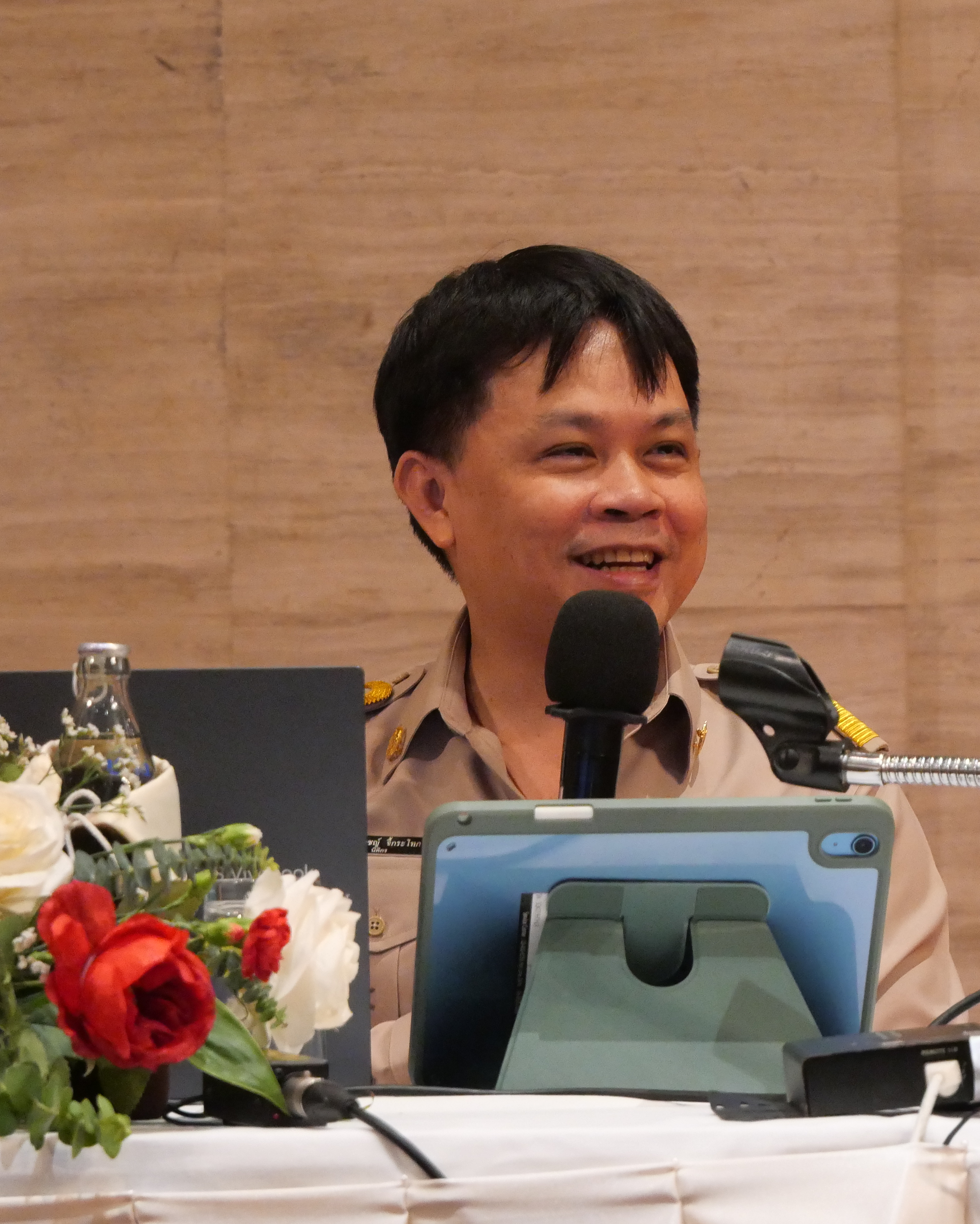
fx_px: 6345
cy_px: 612
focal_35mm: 175
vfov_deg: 11.0
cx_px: 513
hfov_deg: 8.8
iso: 3200
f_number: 5.6
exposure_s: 1/100
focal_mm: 60
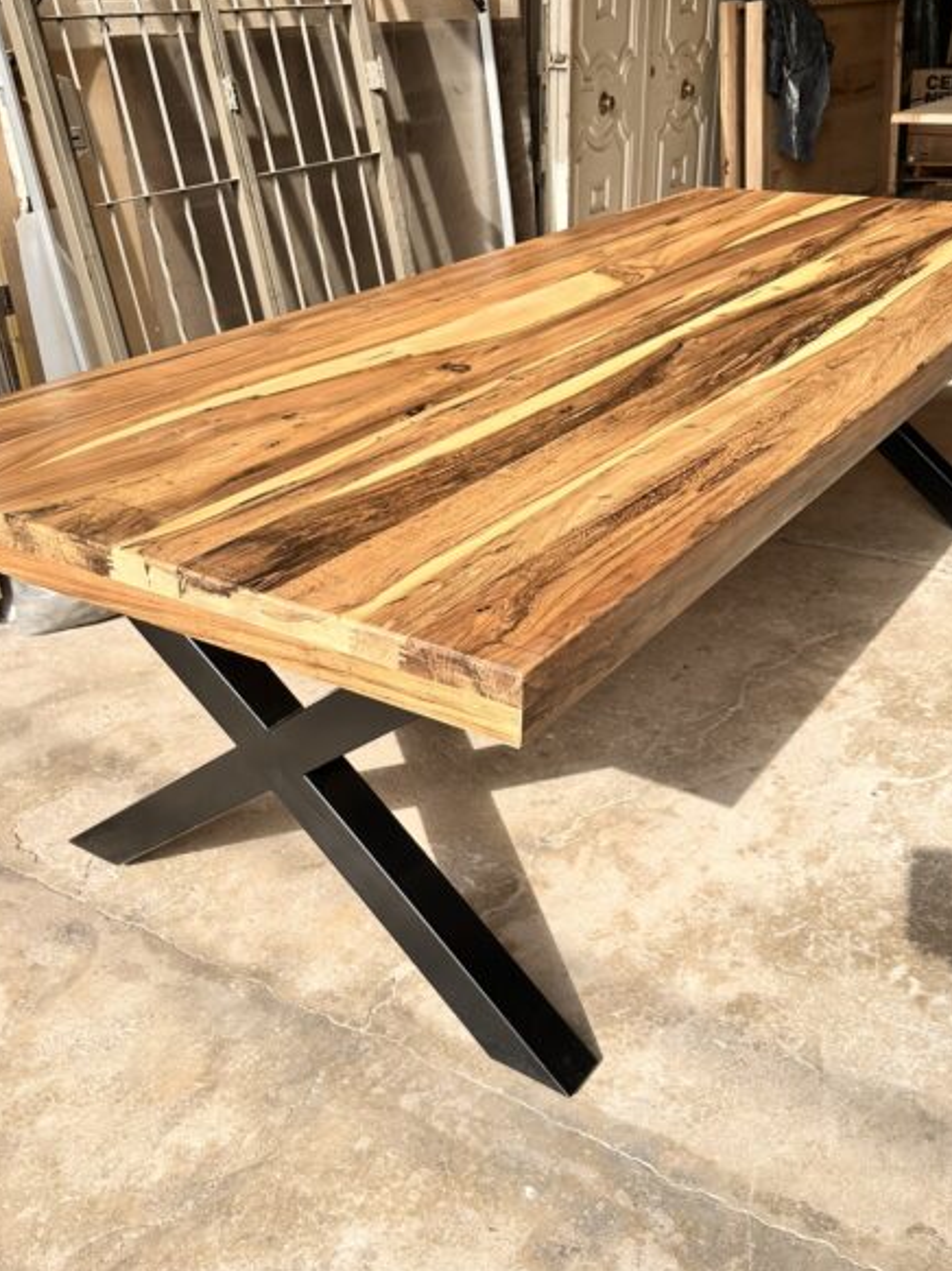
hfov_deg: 42.9
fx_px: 1211
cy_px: 651
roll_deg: +2.5
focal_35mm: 33
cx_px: 430
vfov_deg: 55.4
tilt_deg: -27.9
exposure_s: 1/1587
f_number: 1.78
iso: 80
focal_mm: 6.86
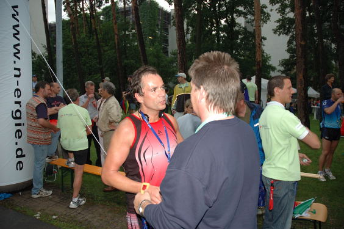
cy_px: 114
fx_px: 258
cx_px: 172
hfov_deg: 67.4
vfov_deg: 47.8
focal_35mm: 27
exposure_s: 1/60
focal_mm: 18
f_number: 4
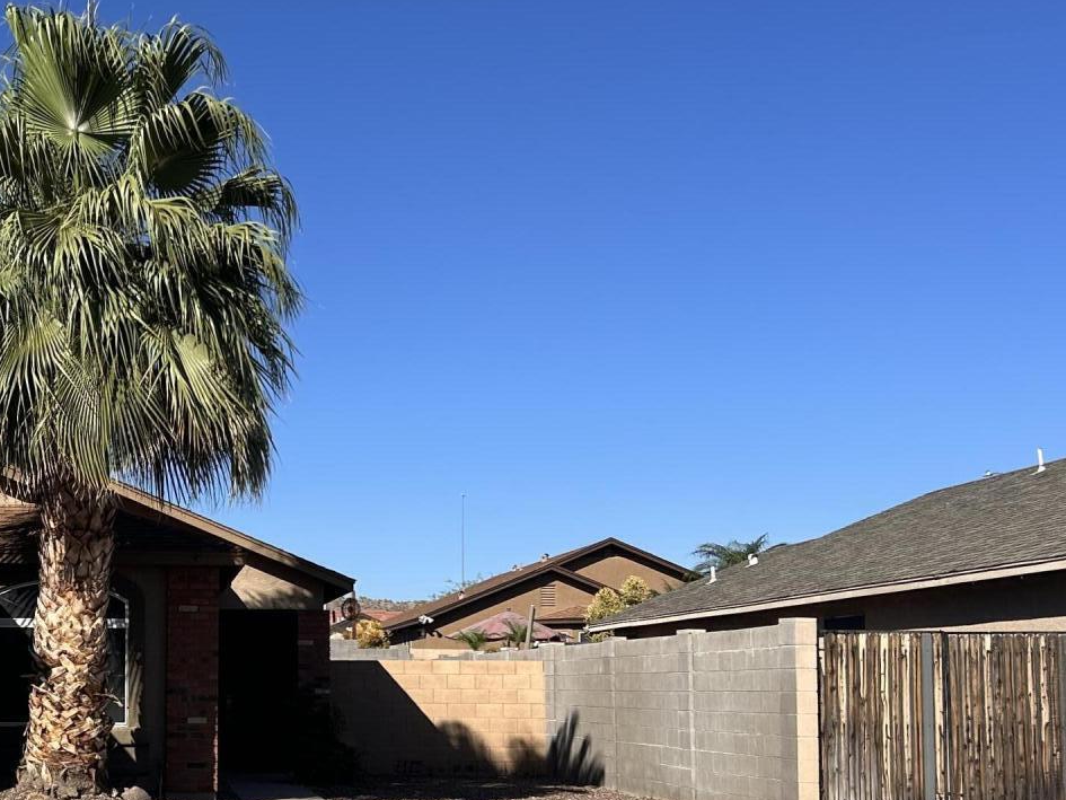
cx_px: 164
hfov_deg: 33.6
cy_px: 587
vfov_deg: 26.3
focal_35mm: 55
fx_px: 1694
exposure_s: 1/5587
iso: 50
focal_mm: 5.7
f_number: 1.5
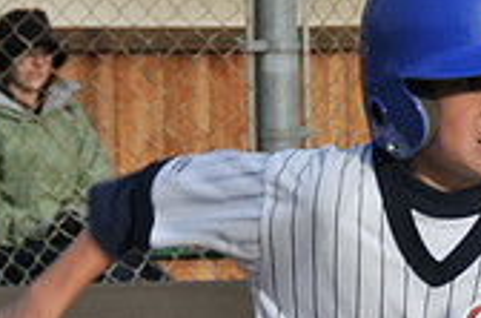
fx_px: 6565
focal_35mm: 493
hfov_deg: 4.2
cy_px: 196
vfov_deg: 2.8
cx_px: 518
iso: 200
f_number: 11
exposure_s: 1/250
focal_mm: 95
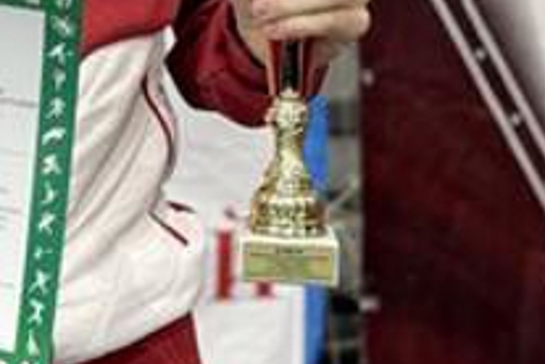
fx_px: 2437
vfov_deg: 8.4
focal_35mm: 161
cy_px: -142
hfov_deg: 12.5
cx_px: -84
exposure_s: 1/50
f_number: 1.78
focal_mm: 6.76
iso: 100
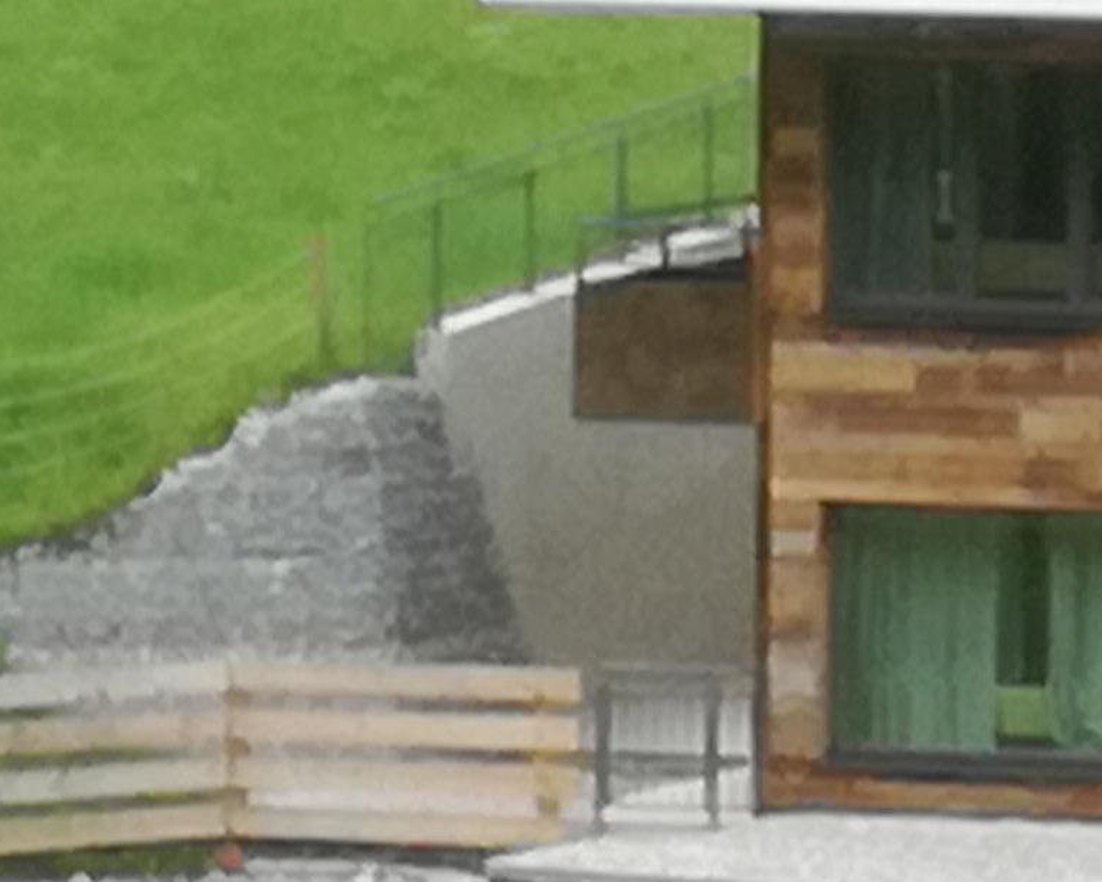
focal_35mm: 414
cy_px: -680
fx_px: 13503
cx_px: 2368
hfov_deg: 4.6
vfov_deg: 3.7
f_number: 2
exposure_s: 1/252
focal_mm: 3.79
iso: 50
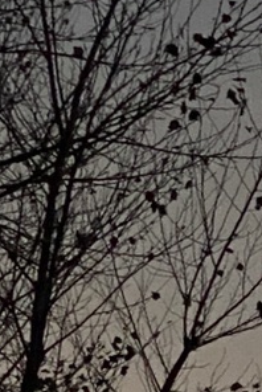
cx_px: 617
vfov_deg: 5.6
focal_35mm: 365
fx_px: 3975
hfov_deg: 3.7
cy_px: 670
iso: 500
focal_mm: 6
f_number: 2
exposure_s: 1/60
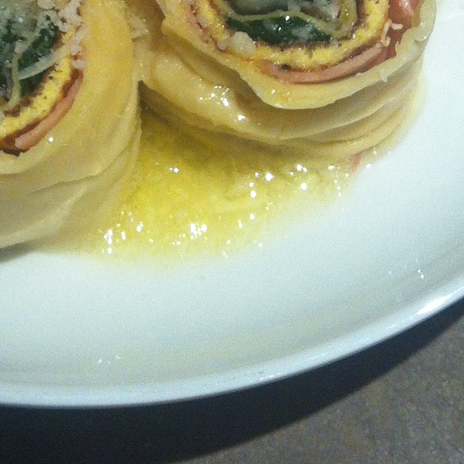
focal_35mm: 108
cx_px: 135
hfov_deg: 16.1
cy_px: -253
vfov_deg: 14.9
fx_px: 1638
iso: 100
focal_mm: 3.85
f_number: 2.8
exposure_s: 1/40
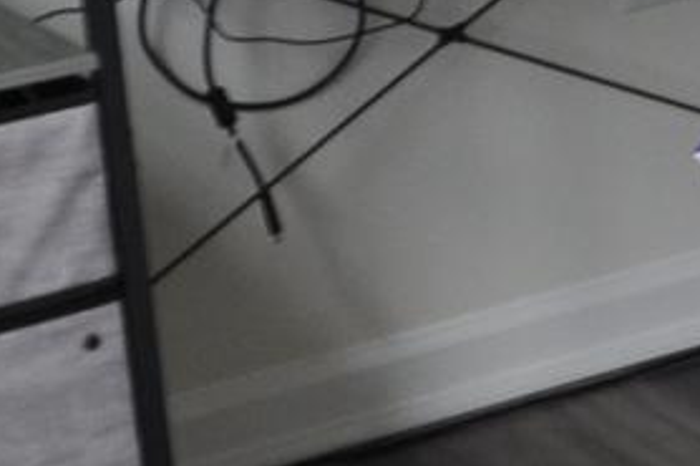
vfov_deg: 6.1
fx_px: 4295
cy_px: -317
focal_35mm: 221
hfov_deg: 8.1
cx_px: 1999
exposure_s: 1/125
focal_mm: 20
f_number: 5.6
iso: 400
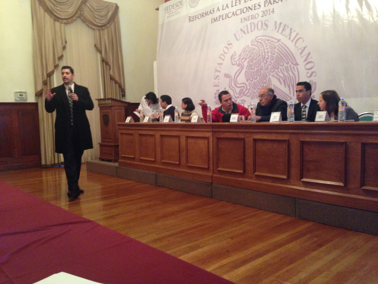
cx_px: 189
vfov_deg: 42.9
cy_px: 142
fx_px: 360
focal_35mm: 33
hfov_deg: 55.4
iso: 400
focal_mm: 4.12
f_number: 2.4
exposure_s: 1/15
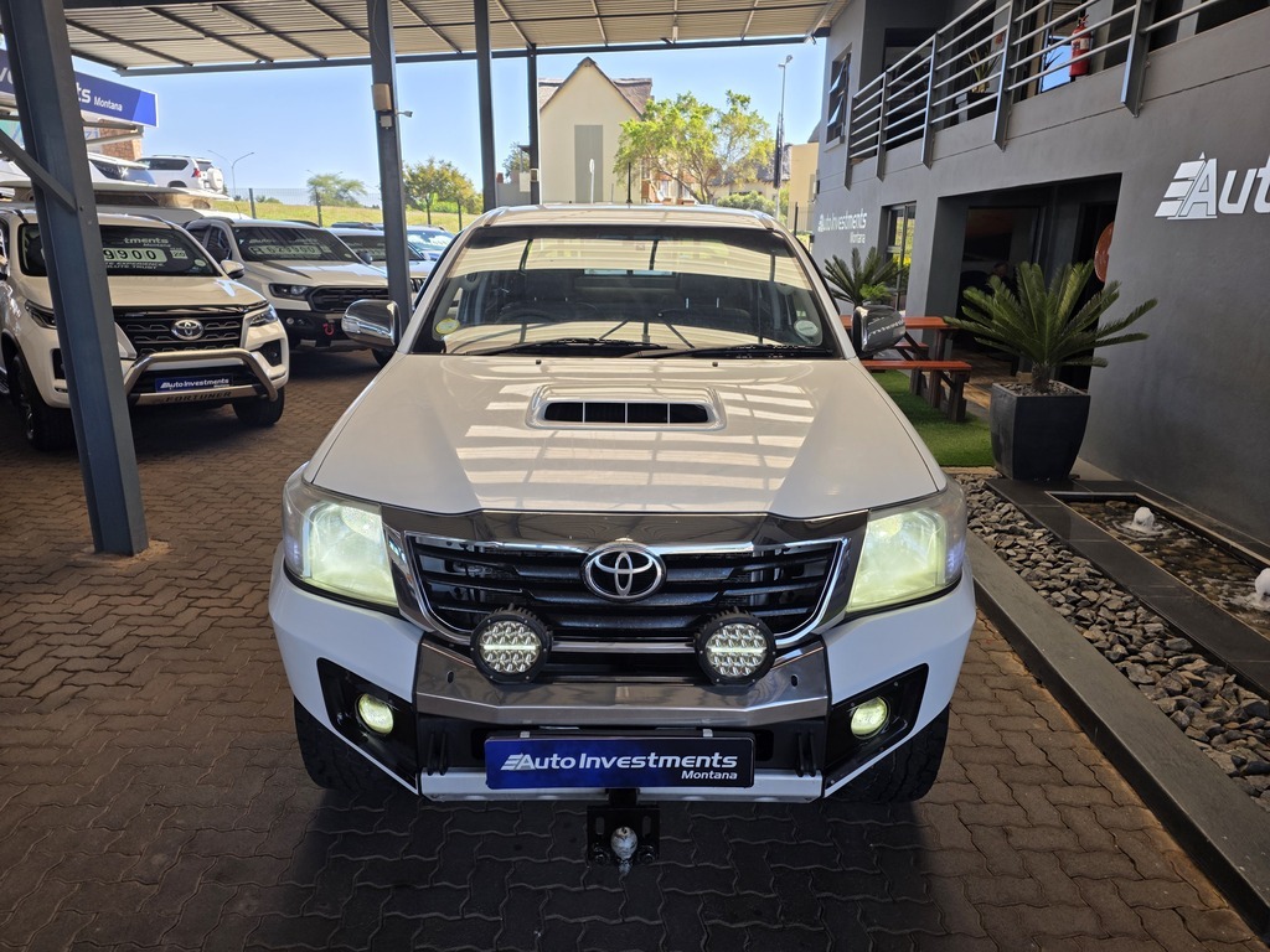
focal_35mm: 23
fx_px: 844
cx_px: 635
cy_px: 476
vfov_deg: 58.9
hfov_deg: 73.9
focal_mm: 6.25
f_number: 1.7
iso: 80
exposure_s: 1/1235
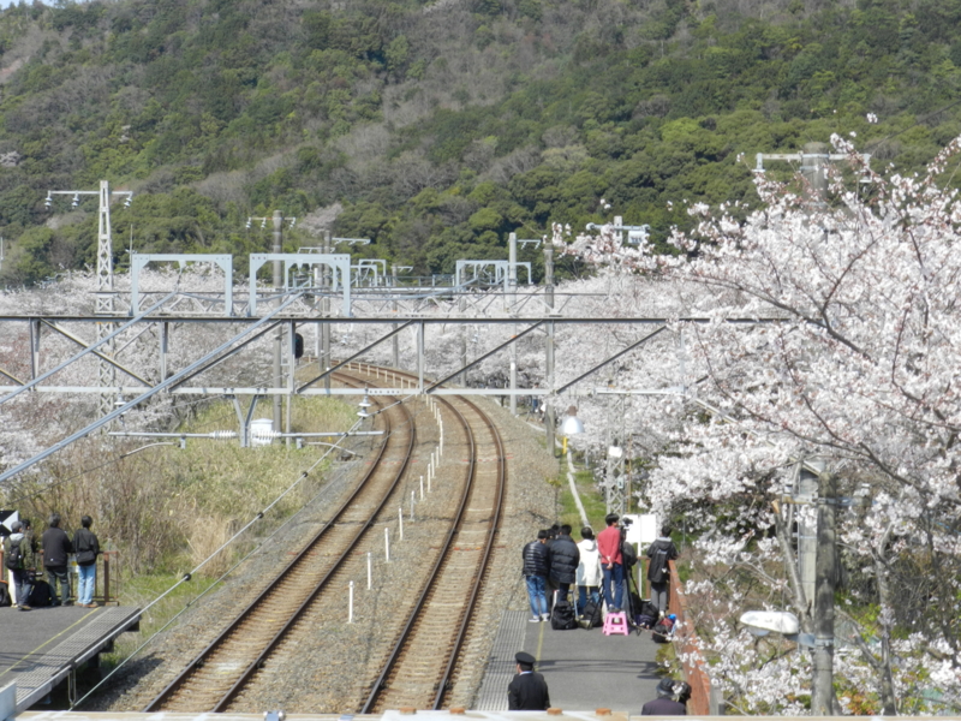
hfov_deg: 23.3
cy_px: 360
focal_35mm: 84
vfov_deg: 17.6
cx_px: 480
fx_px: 2332
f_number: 8
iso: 160
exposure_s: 1/125
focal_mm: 14.9
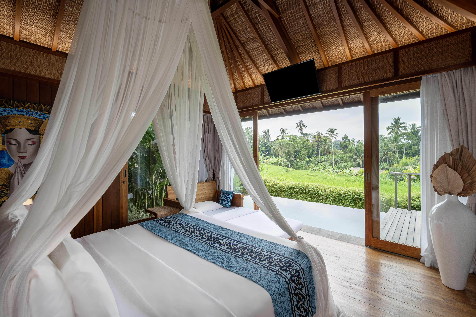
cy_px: 158
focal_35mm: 15
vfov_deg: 77.3
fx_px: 198
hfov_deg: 100.4
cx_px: 238
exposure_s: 1/100
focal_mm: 15
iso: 100
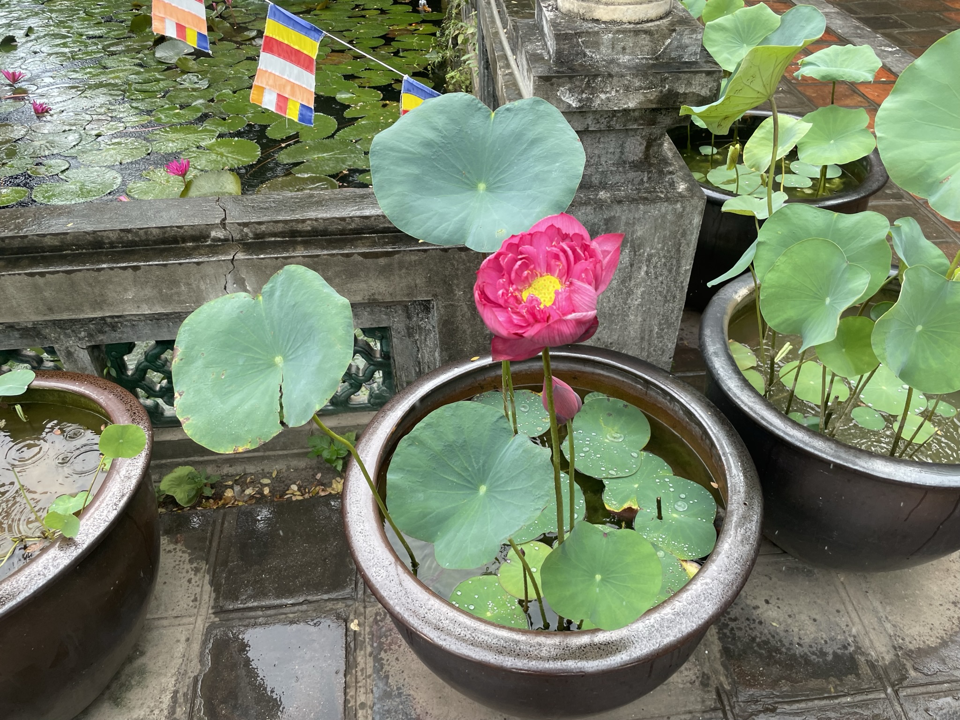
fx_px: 721
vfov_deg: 53.1
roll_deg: +3.1
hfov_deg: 67.3
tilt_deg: -40.1
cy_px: 360
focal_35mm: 26
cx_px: 480
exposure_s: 1/254
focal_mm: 4.2
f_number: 1.6
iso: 32
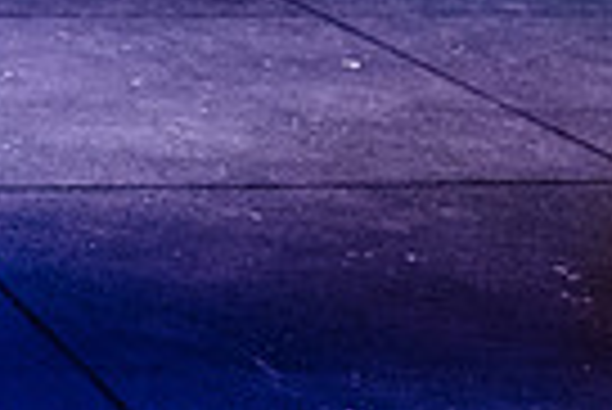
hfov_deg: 12.4
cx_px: -549
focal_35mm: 149
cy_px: -457
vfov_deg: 8.7
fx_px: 2536
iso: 1600
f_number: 2.8
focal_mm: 35
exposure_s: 1/125
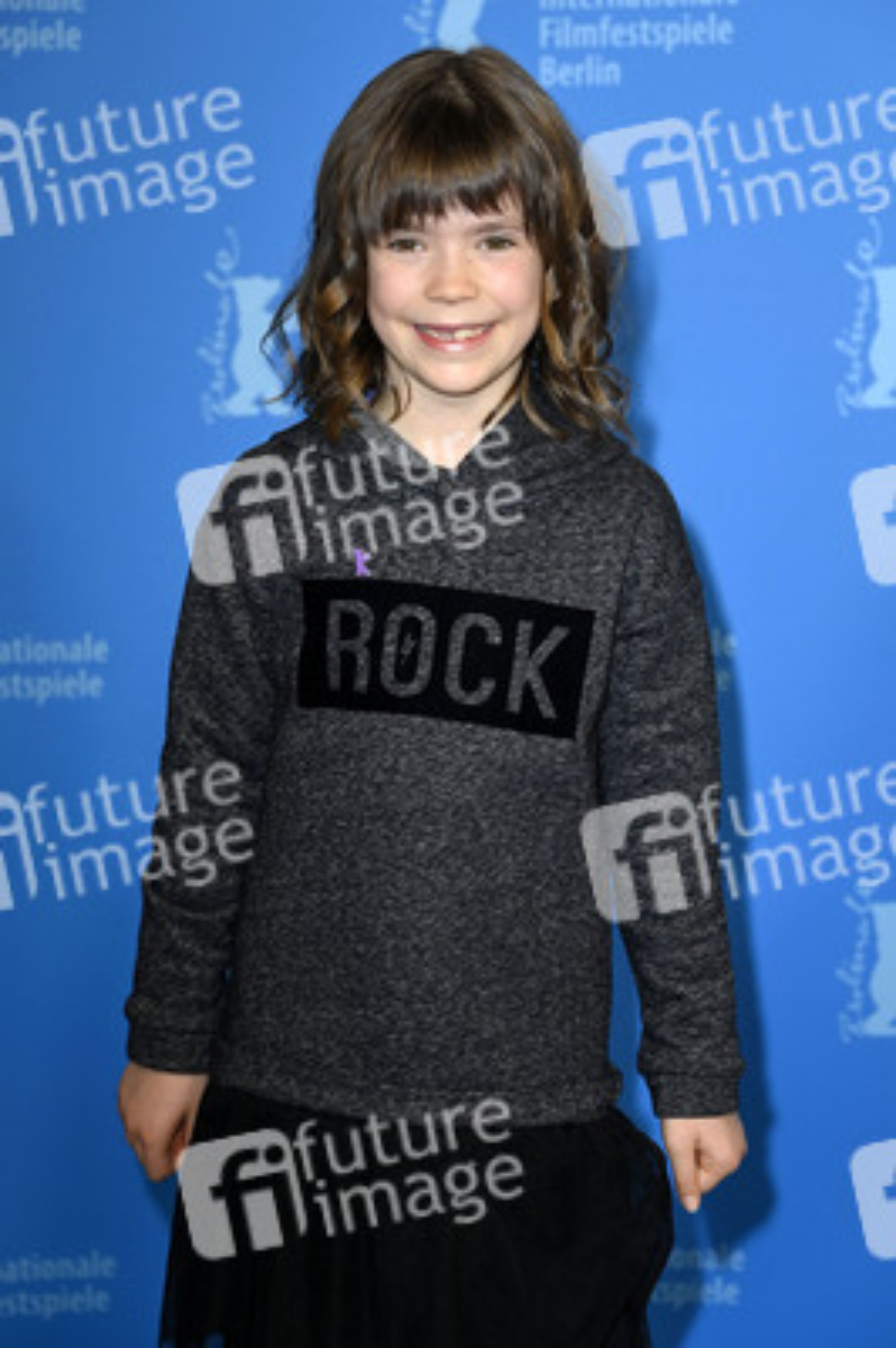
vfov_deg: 20.4
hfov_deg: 13.7
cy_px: 674
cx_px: 448
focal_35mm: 100
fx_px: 3740
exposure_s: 1/250
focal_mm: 100
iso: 1000
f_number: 5.3
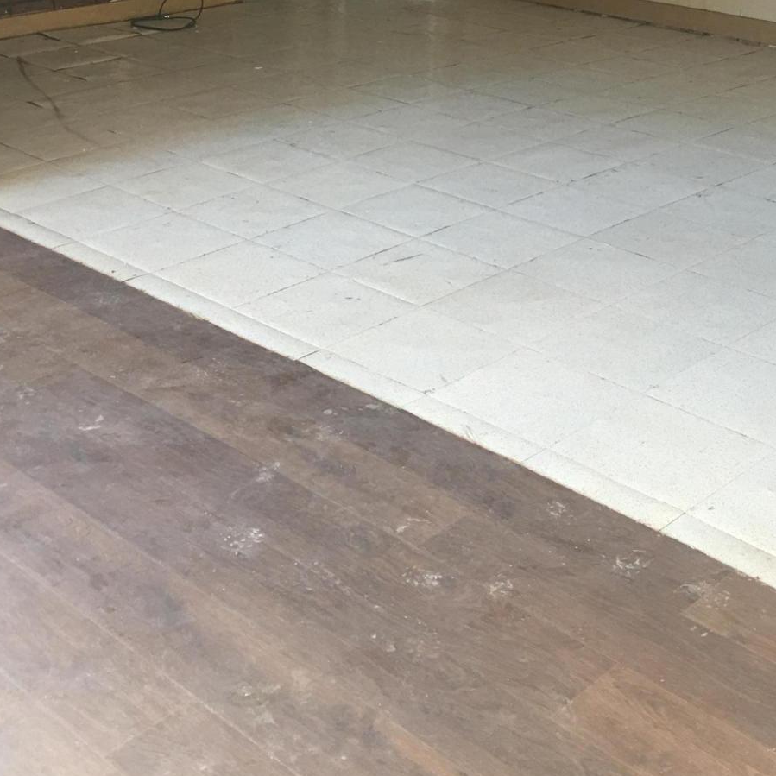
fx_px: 1446
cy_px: 117
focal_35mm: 57
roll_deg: -0.4
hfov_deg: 30.0
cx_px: 416
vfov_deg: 29.1
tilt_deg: -14.6
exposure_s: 1/15
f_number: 2.2
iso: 32
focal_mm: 4.15
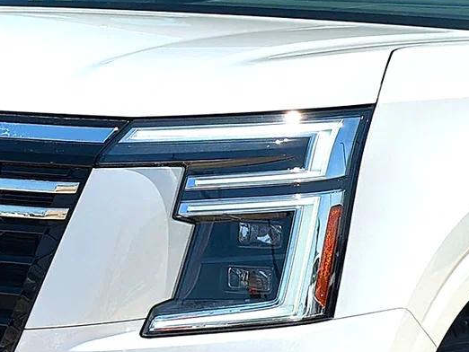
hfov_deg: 14.7
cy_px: 202
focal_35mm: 134
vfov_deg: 11.1
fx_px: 1816
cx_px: 213
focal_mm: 6.86
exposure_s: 1/7194
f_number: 1.78
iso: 64
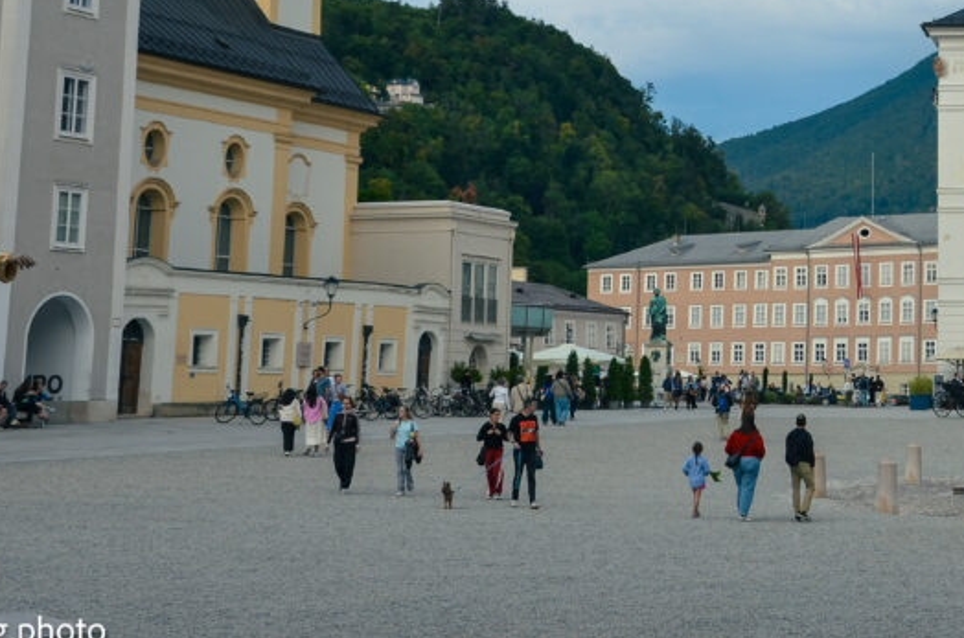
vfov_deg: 16.3
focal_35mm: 82
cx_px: 903
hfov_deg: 24.0
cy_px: 40
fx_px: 2191
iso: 125
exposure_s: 1/250
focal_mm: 28
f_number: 7.1
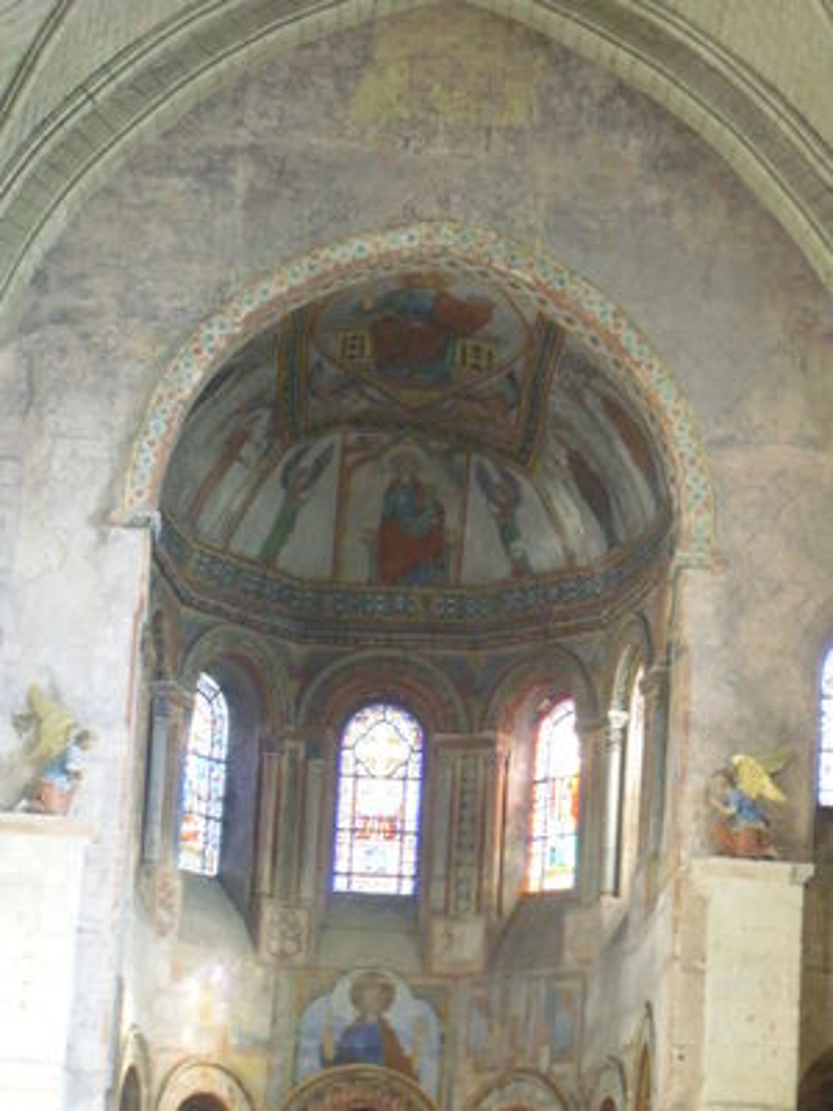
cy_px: 556
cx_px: 416
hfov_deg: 13.2
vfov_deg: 17.6
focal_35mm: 112
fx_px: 3594
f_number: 5.9
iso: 400
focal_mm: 18.6
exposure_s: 1/8
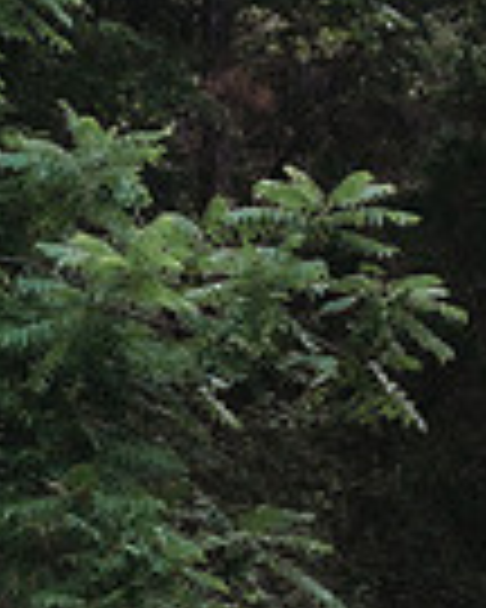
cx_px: -711
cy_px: 1098
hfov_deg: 4.2
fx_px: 6473
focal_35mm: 360
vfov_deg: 5.3
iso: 500
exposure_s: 1/400
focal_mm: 70
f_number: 2.8
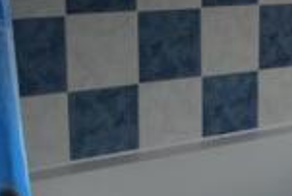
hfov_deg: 24.4
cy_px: -37
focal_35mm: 65
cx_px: 433
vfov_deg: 19.8
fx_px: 528
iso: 100
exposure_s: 1/100
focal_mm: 10
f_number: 5
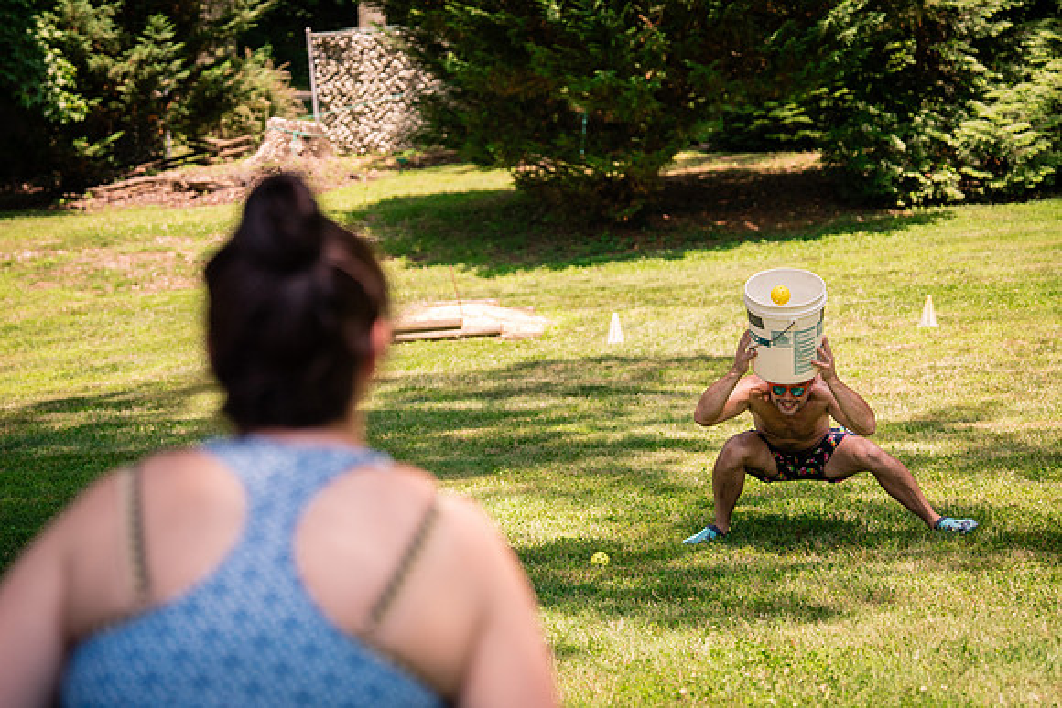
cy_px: 241
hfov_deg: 22.0
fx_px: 2727
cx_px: 593
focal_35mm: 92
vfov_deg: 14.8
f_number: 2.8
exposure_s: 1/3200
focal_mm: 70
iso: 400
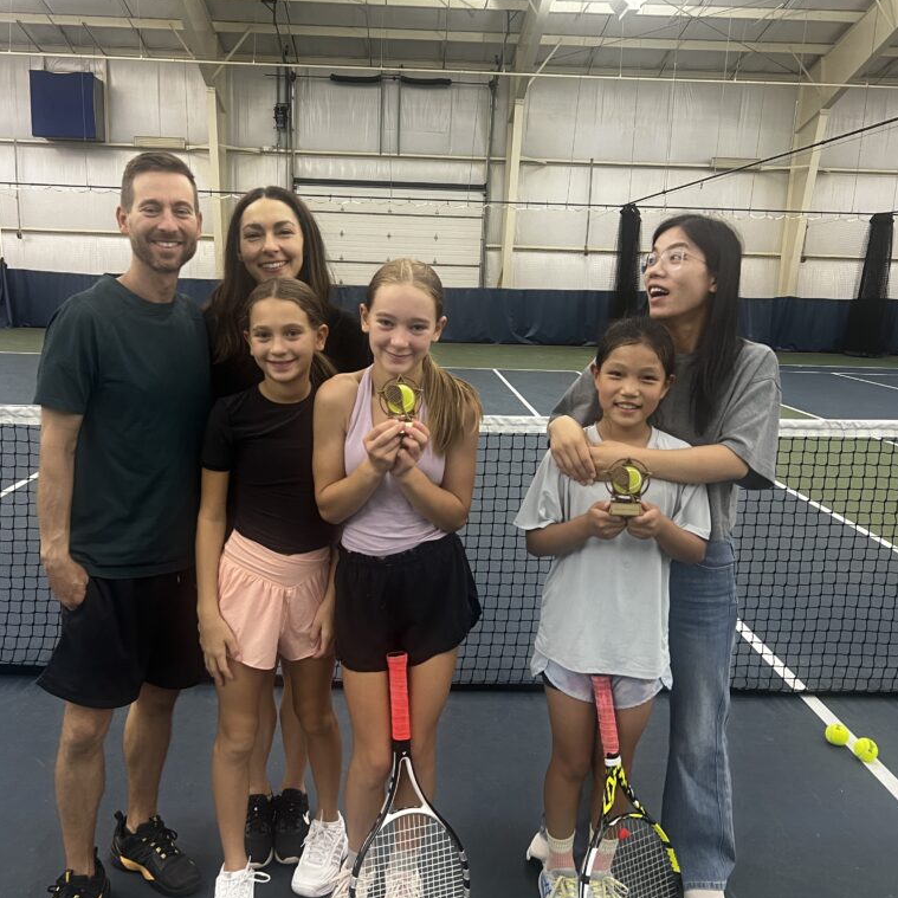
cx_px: 414
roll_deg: -2.7
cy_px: 450
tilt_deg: -10.9
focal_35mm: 31
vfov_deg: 52.5
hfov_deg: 52.5
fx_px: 910
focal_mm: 5.7
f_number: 1.5
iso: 250
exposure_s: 1/60
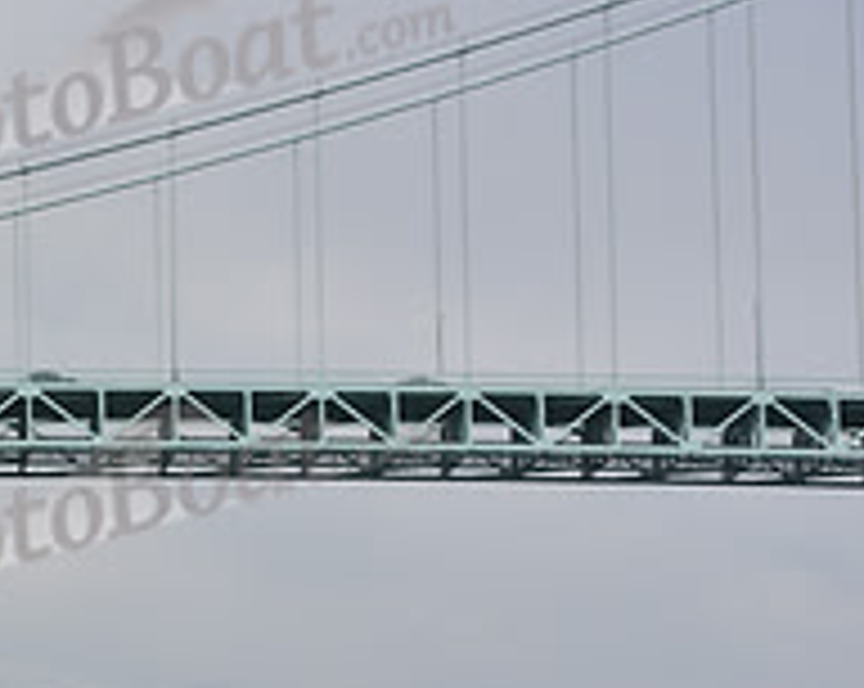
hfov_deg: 8.9
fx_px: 5438
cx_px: -410
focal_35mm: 213
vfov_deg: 7.2
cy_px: 794
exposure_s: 1/800
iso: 320
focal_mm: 75
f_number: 8
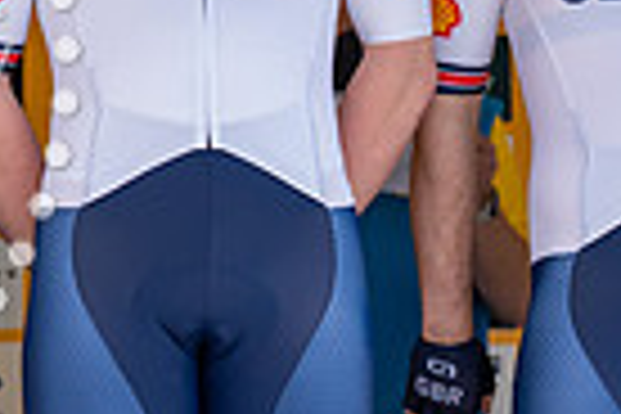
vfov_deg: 4.6
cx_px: 356
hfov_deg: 7.0
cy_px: -173
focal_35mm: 295
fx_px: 5088
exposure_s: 1/1250
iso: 800
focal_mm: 70
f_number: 3.2
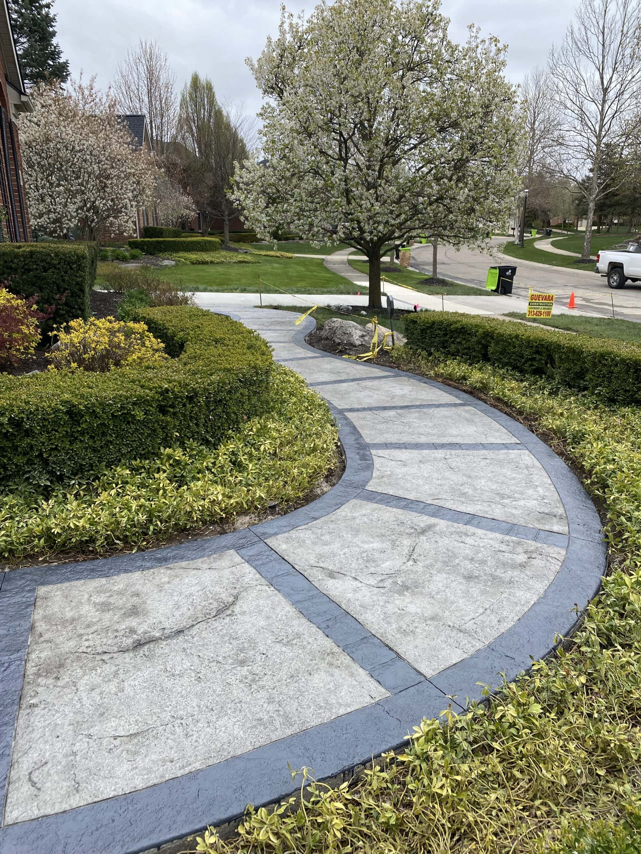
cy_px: 427
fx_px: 642
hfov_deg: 53.1
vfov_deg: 67.3
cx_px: 320
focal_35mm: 26
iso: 32
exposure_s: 1/1300
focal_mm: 4.25
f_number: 1.8
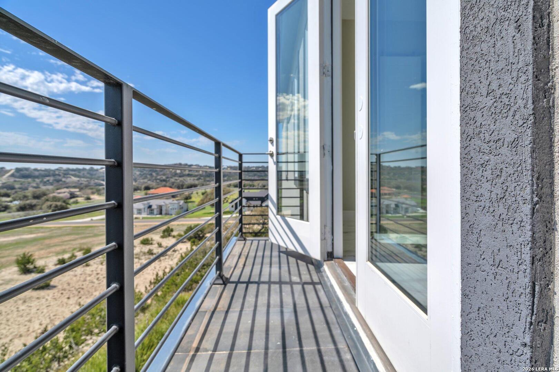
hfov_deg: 96.7
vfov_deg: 73.7
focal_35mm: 16
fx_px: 248
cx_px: 280
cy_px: 186
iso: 125
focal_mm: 16
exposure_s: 1/500
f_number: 6.3
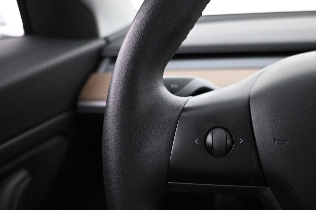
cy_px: 110
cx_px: 194
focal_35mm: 31
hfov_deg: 59.6
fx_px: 272
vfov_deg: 42.3
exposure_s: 1/60
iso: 4000
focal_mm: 16
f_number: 3.5
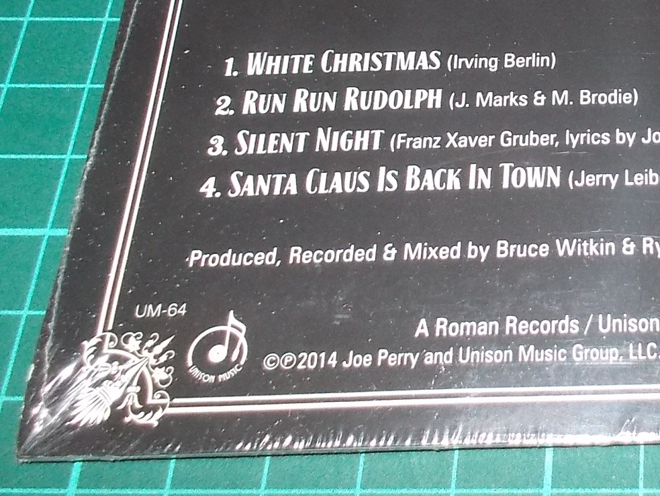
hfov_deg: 27.0
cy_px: 59
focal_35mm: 67
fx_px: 1278
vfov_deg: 21.5
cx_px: 694
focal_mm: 4.1
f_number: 3.3
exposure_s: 1/30
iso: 200
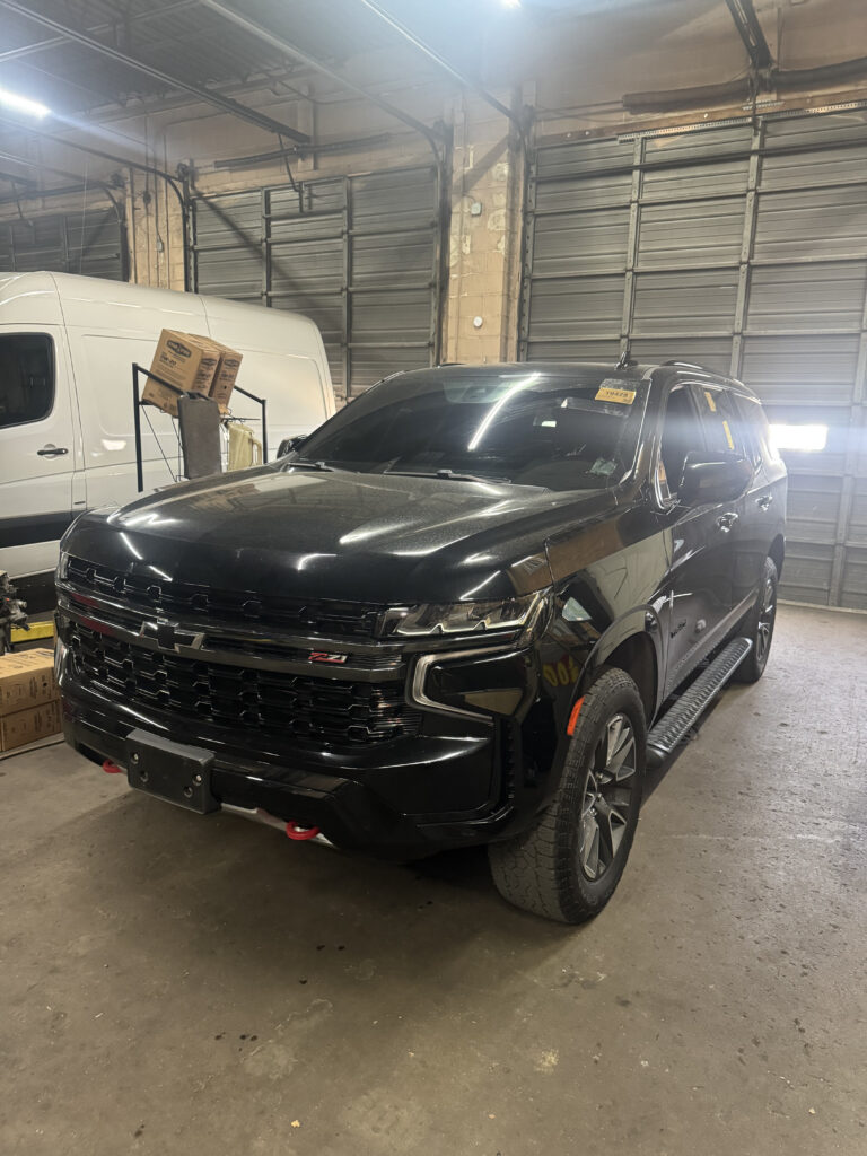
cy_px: 578
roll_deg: -1.2
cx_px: 434
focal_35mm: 24
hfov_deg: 56.8
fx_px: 801
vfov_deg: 71.6
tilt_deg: -10.1
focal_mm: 6.76
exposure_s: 1/40
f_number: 1.78
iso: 800
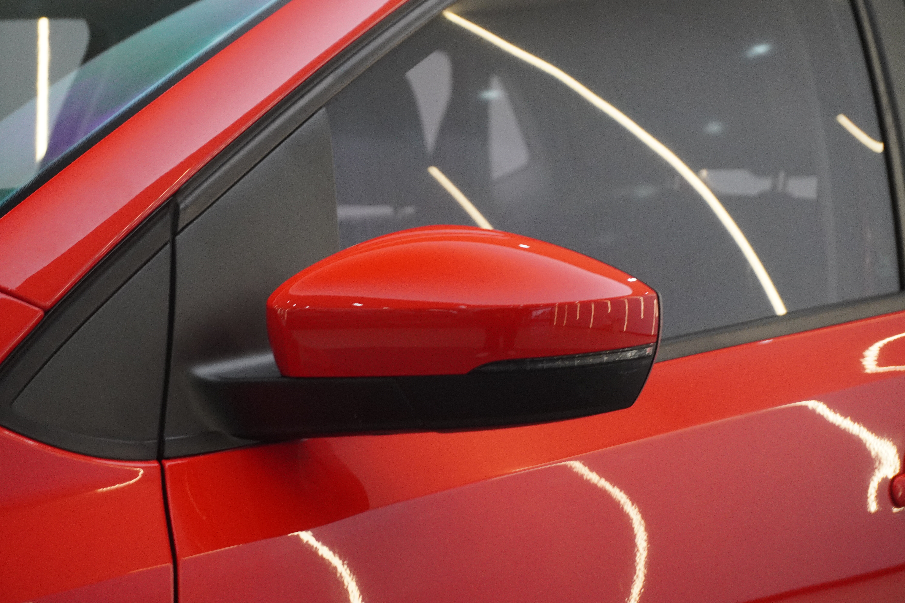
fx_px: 1885
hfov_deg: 27.0
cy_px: 302
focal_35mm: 75
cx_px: 452
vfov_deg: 18.2
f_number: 6.3
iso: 1600
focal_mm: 50
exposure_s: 1/80
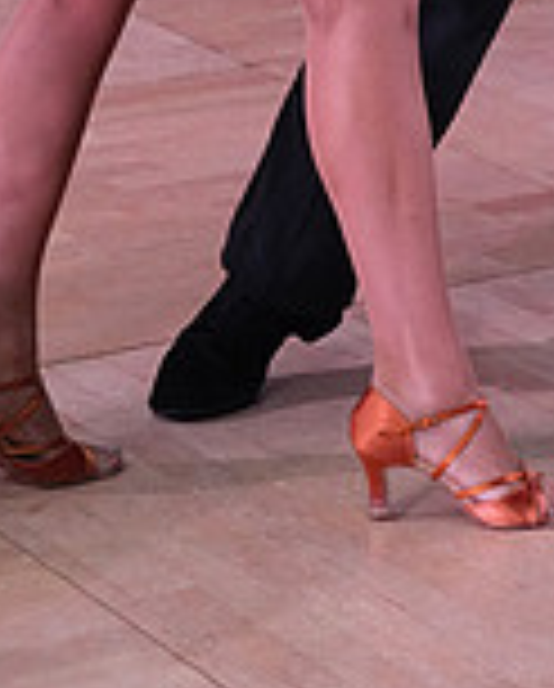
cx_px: 561
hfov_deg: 8.5
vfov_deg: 10.3
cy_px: -373
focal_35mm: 181
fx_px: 3699
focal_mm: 51
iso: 3200
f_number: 8
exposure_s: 1/250
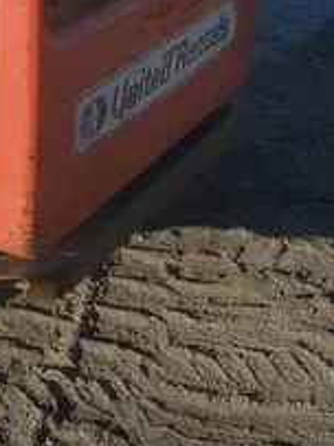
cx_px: -266
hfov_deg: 14.0
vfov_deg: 19.0
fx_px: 1211
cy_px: -164
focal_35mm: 94
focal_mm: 4.3
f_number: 2.4
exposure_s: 1/2593
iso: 50
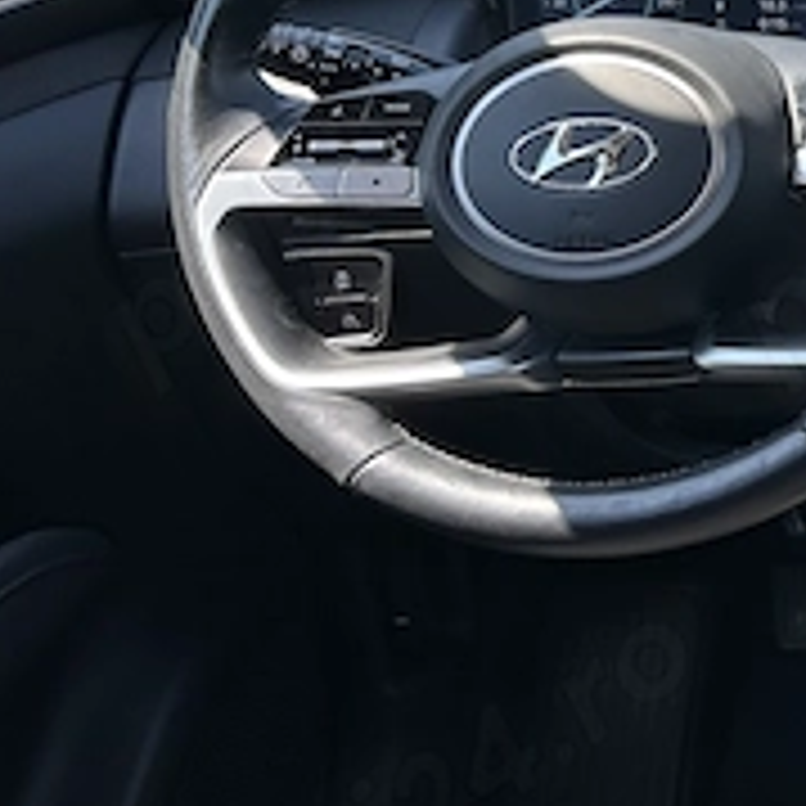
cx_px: 1346
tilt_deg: -20.6
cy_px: 194
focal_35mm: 71
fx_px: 1870
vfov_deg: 24.0
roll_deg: +1.3
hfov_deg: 19.6
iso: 80
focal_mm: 6.86
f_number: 1.78
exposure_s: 1/494
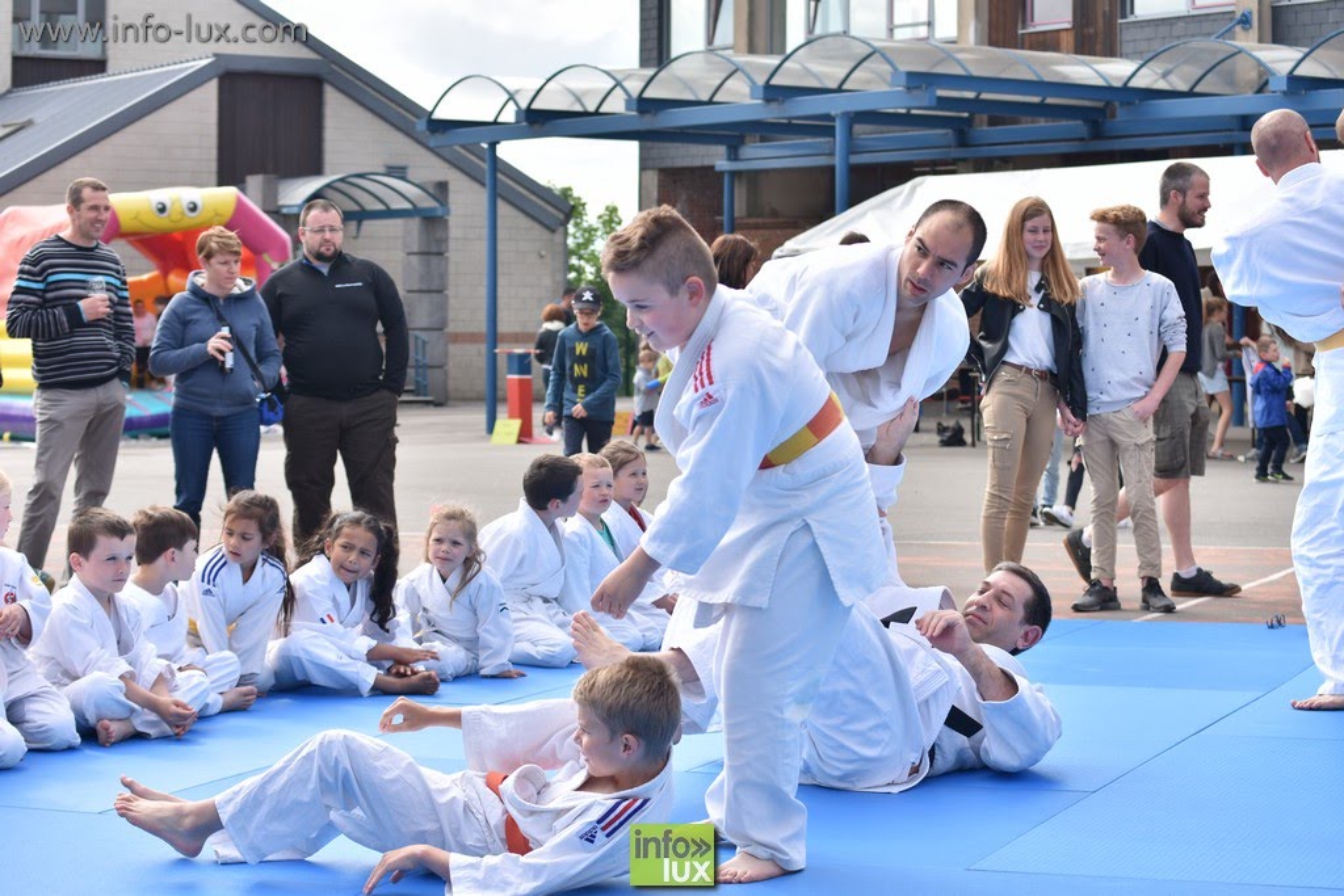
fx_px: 2800
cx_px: 672
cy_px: 448
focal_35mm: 75
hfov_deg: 27.0
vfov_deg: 18.2
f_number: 4.5
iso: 100
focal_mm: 50
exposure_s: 1/500
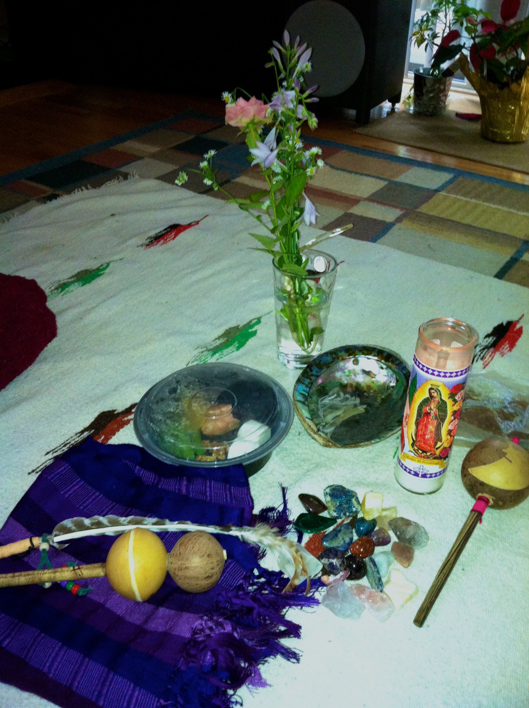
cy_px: 354
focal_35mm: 35
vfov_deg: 52.7
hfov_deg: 40.6
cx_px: 264
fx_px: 715
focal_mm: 3.85
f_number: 2.8
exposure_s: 1/15
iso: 200
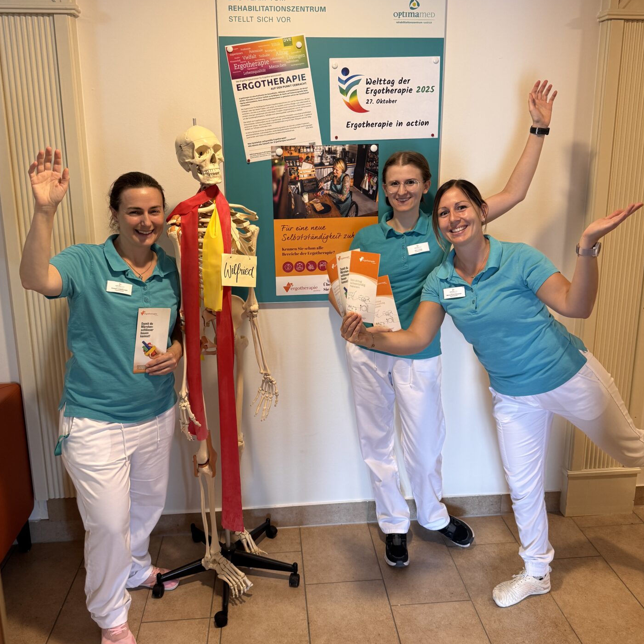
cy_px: 279
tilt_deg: -12.4
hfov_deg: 55.6
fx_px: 610
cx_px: 320
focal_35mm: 29
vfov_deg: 55.4
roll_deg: -0.6
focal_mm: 6.76
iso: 160
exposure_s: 1/50
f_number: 1.78
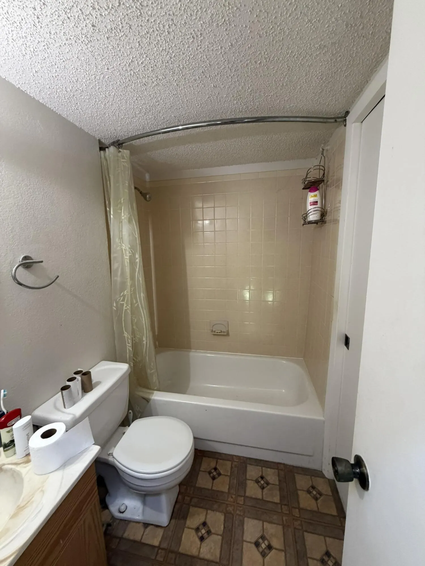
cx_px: 212
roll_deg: +1.2
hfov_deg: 85.7
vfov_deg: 102.1
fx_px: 229
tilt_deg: -8.4
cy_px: 283
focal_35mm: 14
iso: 320
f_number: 2.2
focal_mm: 2.22
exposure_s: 1/60
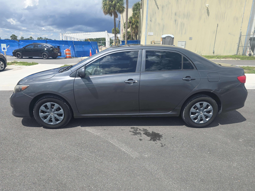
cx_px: 128
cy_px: 96
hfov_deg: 73.9
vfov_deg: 58.9
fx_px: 169
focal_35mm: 23
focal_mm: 6.3
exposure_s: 1/765
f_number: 1.7
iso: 12
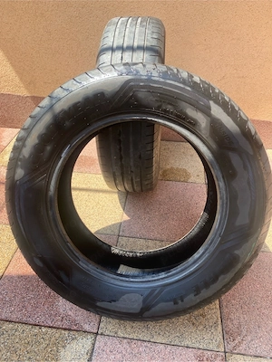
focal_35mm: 26
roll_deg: -2.0
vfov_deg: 67.3
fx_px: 272
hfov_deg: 53.1
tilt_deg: -39.4
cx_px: 136
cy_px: 181
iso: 32
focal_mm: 4.25
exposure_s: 1/370
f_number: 1.8
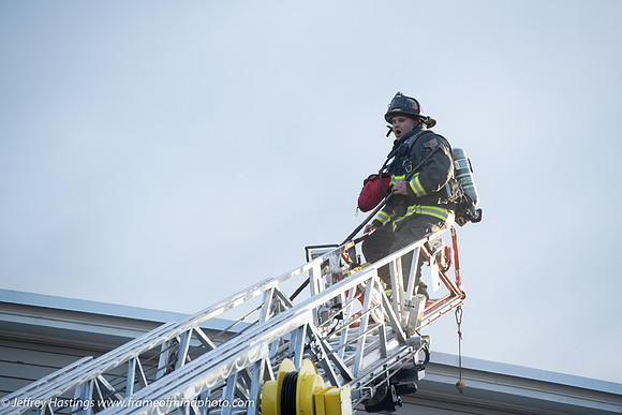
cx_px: 311
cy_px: 208
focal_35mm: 200
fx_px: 3456
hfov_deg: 10.3
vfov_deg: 6.9
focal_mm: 200
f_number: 5
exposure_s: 1/500
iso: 640
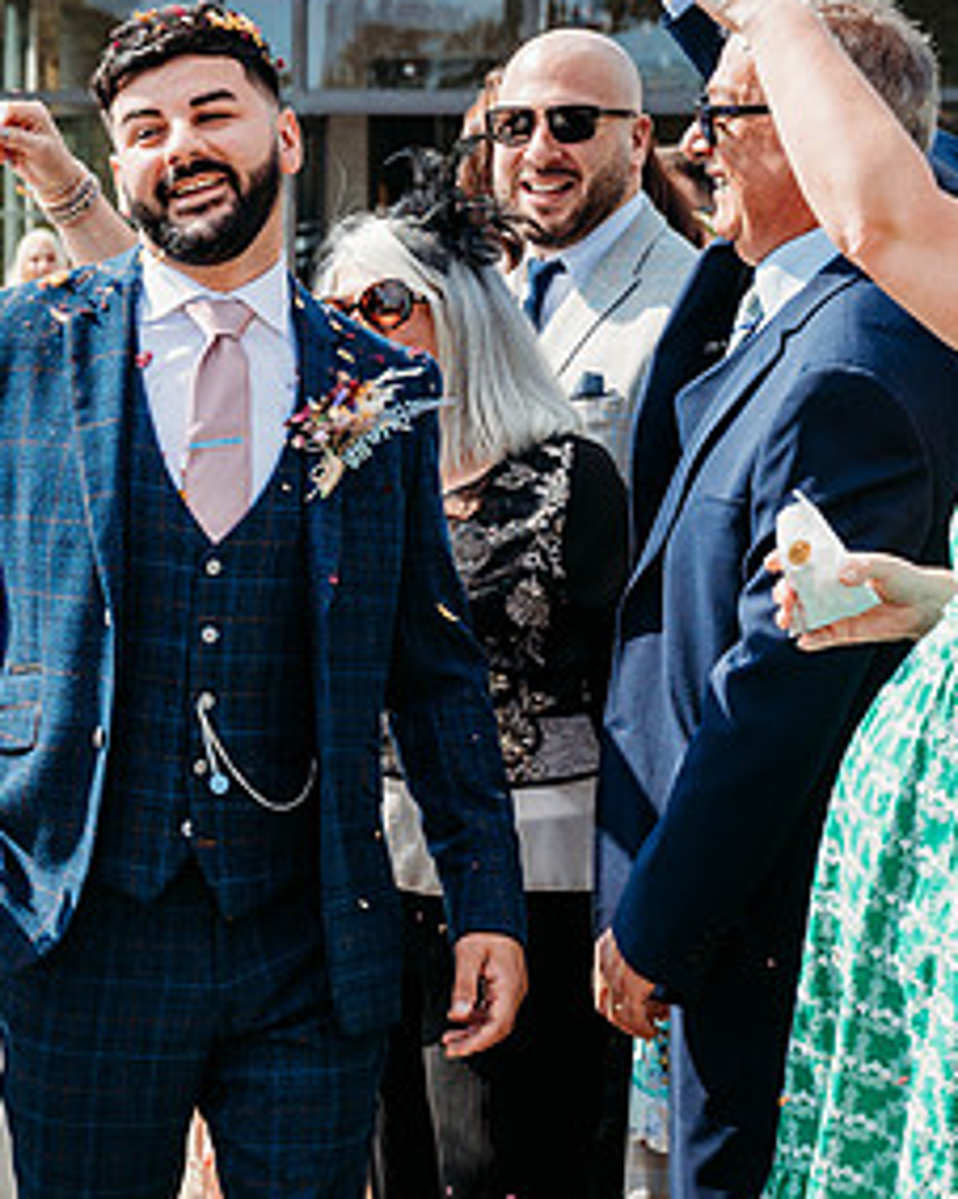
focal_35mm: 113
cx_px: -30
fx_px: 4007
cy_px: 481
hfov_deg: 13.4
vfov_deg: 17.0
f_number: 5
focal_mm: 59
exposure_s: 1/800
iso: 200
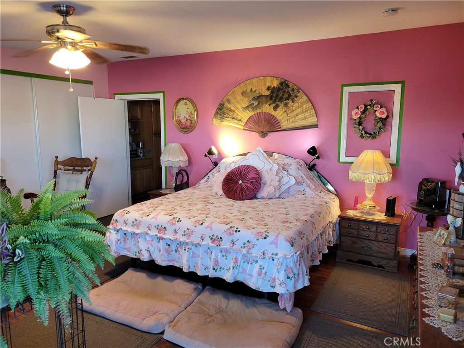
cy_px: 174
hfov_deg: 67.3
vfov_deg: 53.1
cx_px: 232
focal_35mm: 26
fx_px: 349
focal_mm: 5.4
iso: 160
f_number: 1.8
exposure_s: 1/60
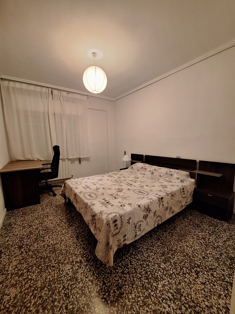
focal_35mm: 13
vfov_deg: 106.2
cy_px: 157
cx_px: 118
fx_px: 118
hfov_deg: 89.9
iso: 320
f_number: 2.2
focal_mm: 1.74
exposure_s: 1/25
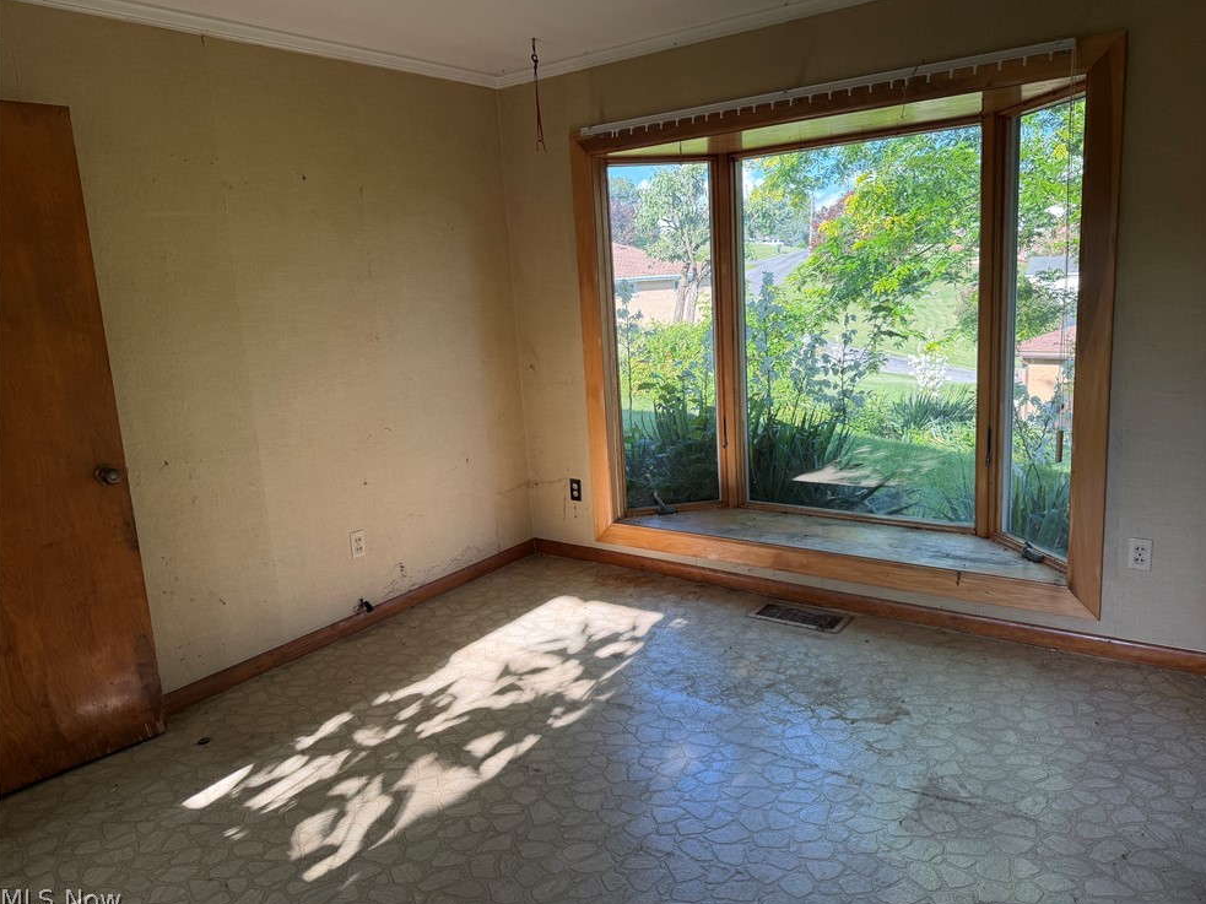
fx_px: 871
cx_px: 622
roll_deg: +2.9
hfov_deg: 69.4
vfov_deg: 54.9
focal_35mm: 25
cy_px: 449
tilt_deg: -11.0
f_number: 1.78
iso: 80
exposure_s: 1/249
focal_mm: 6.76
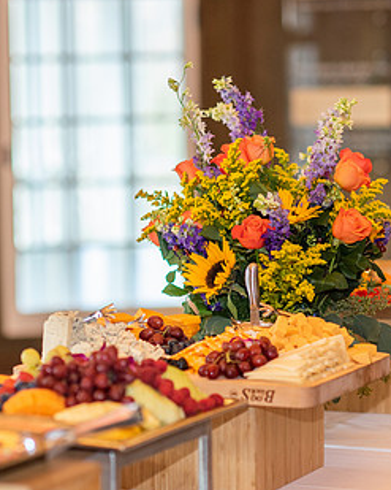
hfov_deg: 10.3
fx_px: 2171
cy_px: 288
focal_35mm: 150
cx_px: 165
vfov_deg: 12.9
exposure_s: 1/200
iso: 800
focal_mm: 85
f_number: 2
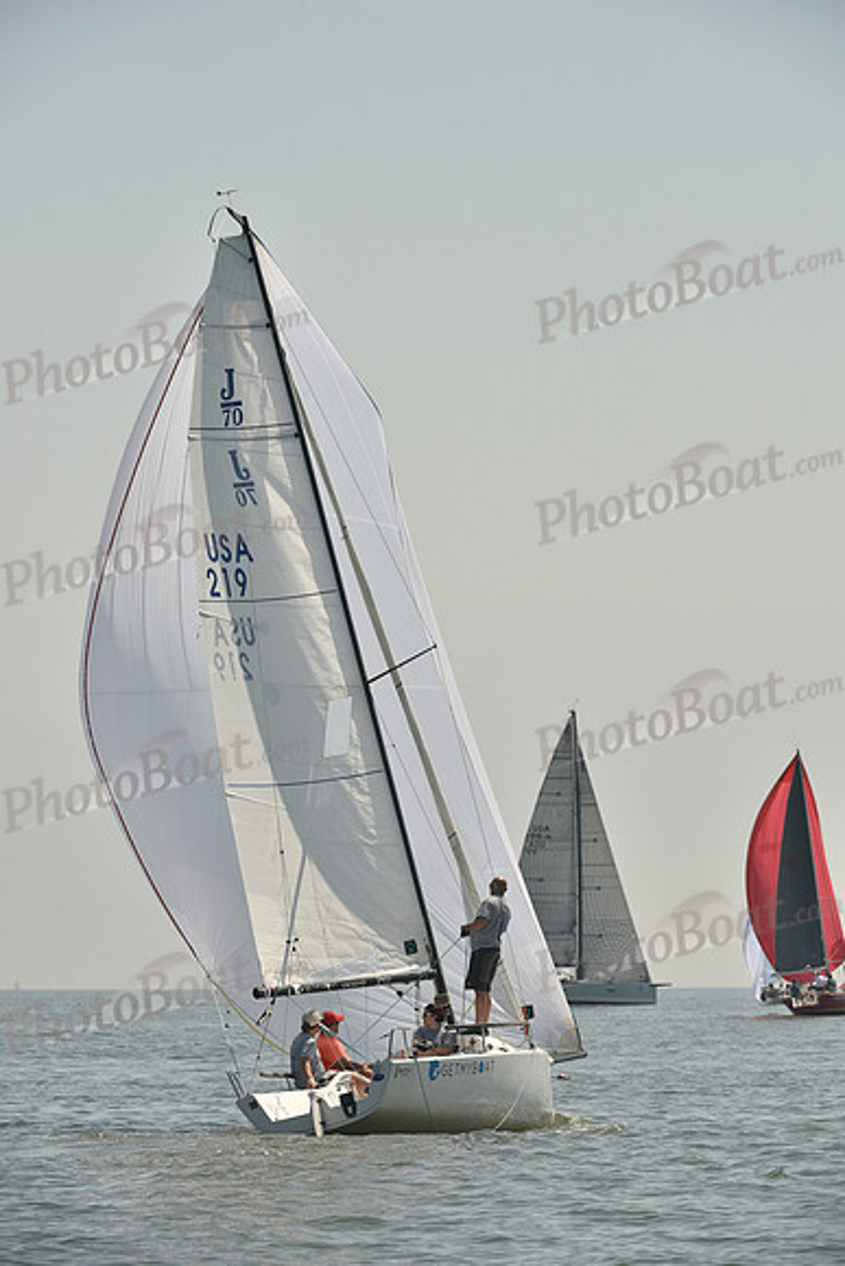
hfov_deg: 6.2
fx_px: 7741
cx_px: 422
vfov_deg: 9.4
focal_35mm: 220
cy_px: 633
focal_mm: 220
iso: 320
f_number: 9
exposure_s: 1/1250
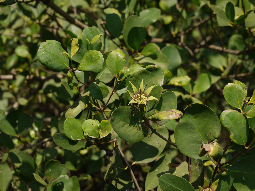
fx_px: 737
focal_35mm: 100
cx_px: 117
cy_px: 102
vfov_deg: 14.8
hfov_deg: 19.6
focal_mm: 45
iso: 100
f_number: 4.5
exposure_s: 1/500
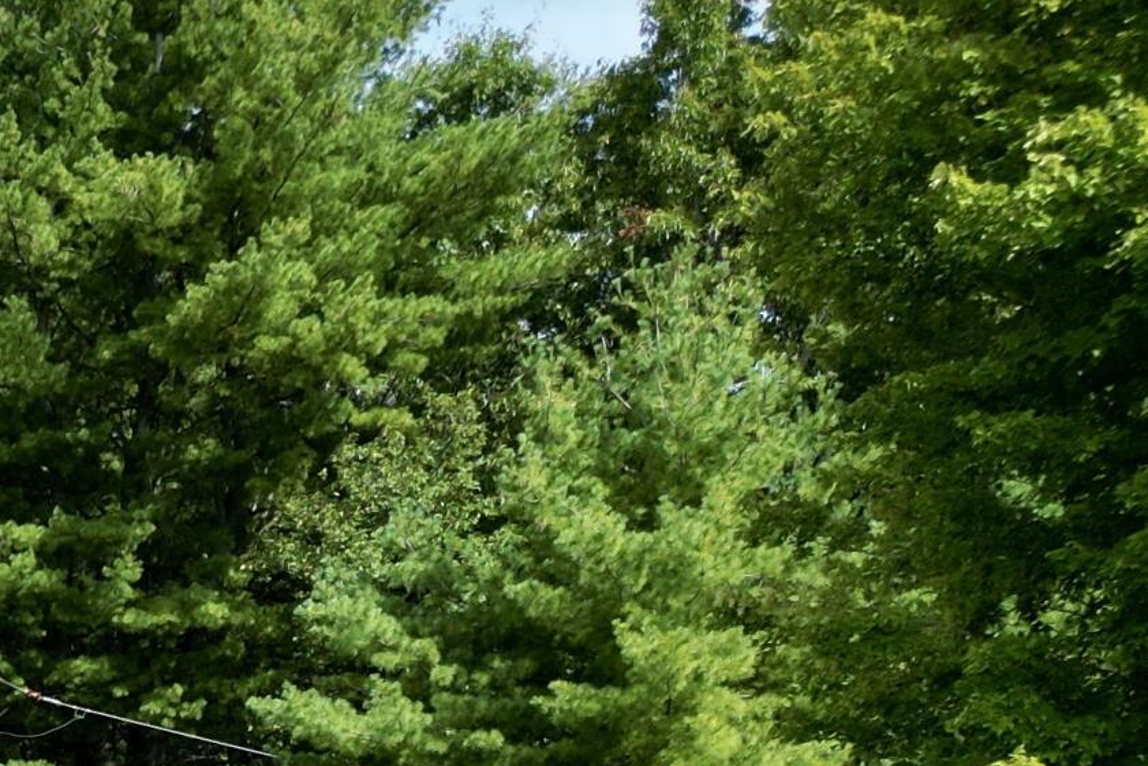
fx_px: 2838
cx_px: -835
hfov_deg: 18.5
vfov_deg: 14.1
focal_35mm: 89
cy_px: 1251
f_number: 1.7
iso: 130
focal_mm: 6.72
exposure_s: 1/2000
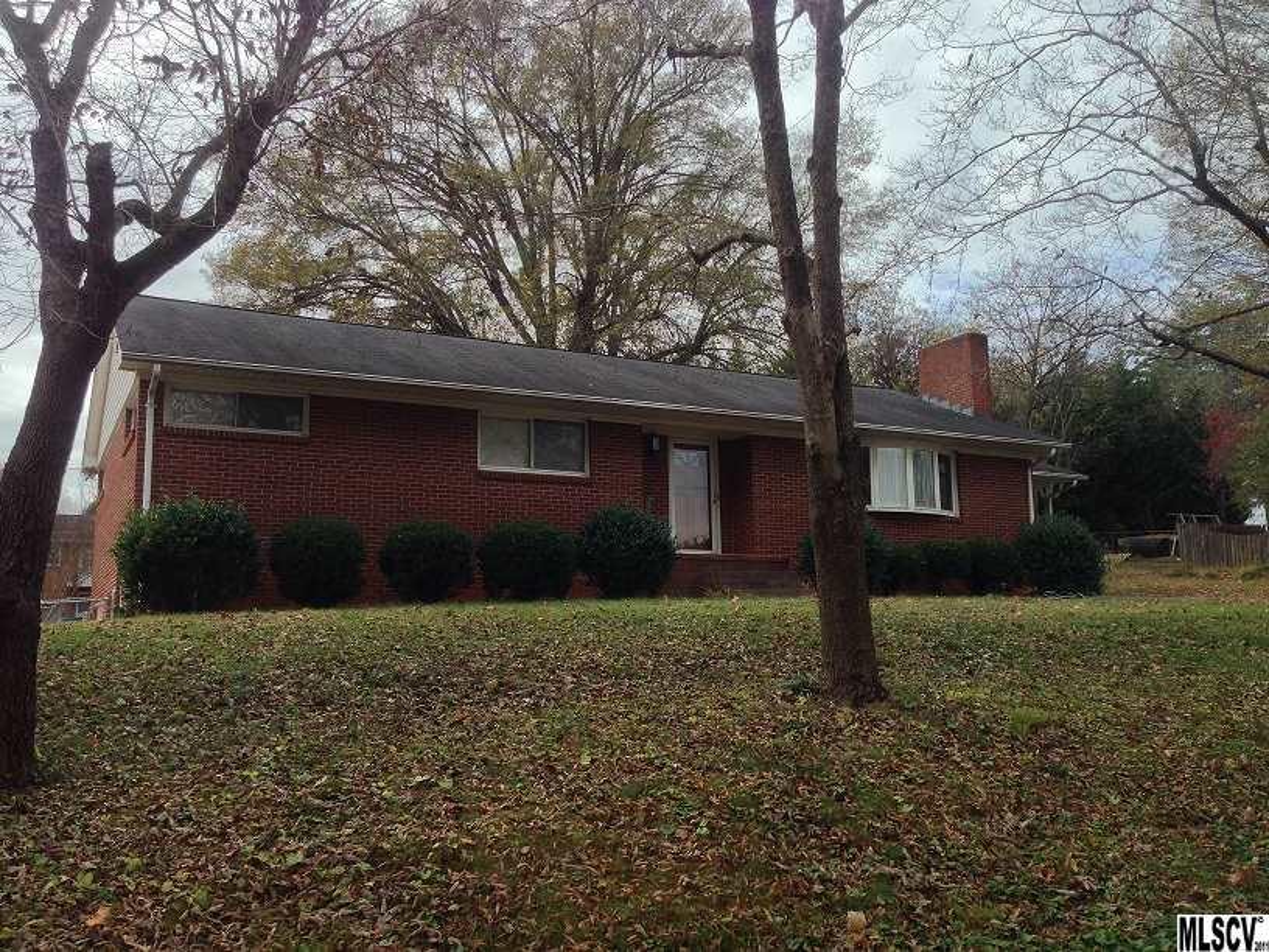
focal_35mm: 33
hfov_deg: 55.4
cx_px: 634
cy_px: 476
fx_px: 1210
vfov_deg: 42.9
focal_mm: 4.12
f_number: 2.4
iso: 50
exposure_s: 1/502
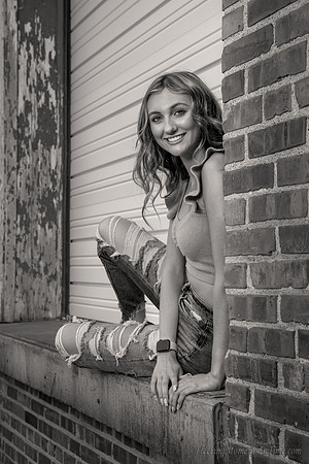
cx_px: 154
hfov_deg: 24.6
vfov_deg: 36.2
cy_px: 232
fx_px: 708
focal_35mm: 55
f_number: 6.3
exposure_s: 1/160
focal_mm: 55
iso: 100
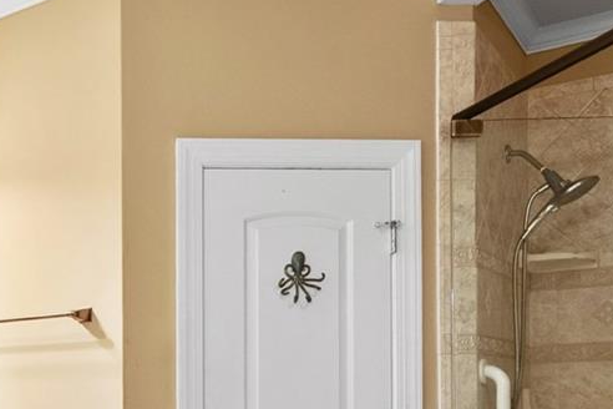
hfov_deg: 33.9
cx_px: -77
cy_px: 453
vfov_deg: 25.0
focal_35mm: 50
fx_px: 851
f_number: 9
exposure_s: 1/2.5
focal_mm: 12
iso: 250
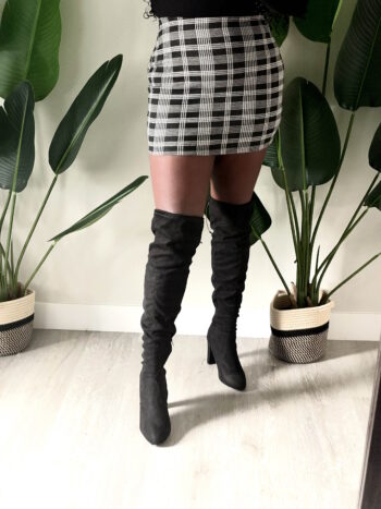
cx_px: 190
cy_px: 254
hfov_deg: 30.3
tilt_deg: -33.4
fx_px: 705
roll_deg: -0.9
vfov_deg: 39.7
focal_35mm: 48
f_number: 1.48
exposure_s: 1/30
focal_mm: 6.93
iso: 400
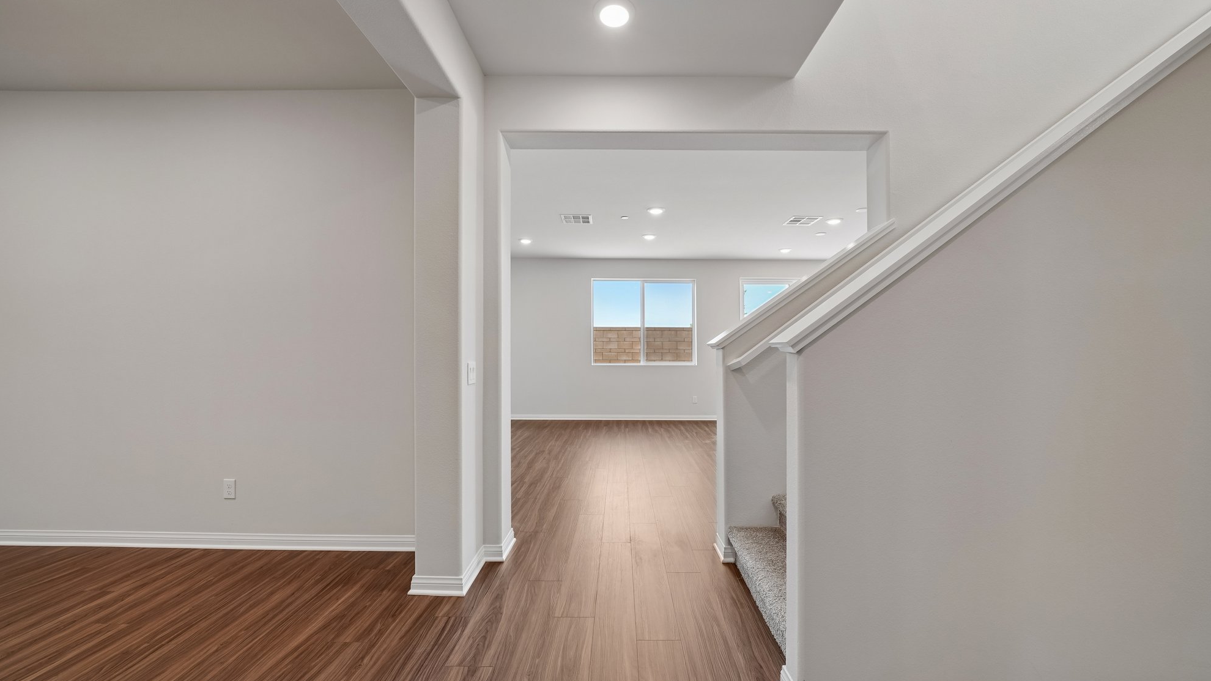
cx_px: 625
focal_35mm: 13
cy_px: 354
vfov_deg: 78.4
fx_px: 417
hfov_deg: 110.8
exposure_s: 1/30
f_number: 8
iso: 400
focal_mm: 12
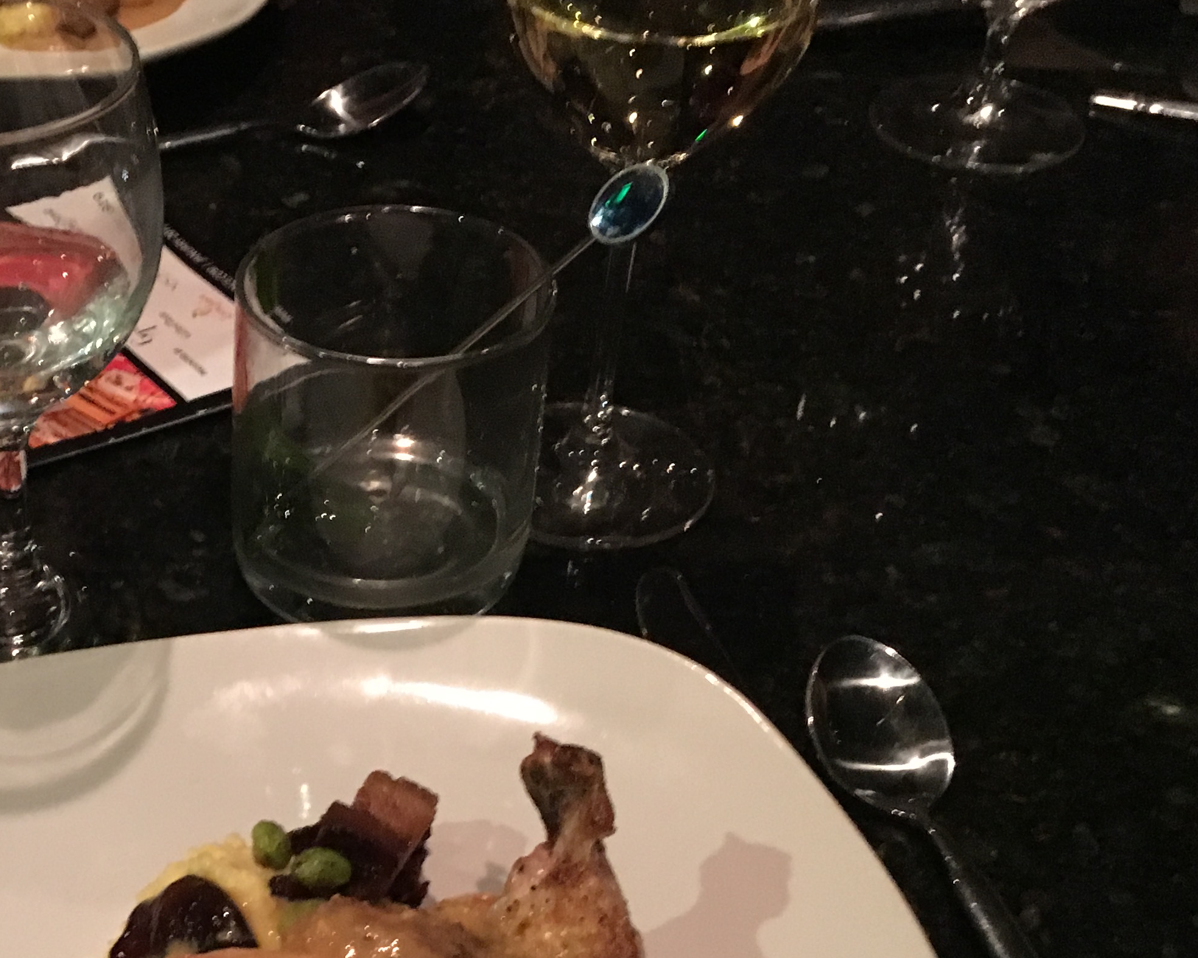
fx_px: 2056
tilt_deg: -43.1
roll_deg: +1.5
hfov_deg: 31.3
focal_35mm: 58
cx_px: 164
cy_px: 830
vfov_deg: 25.5
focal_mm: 4.15
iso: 500
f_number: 2.2
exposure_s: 1/15
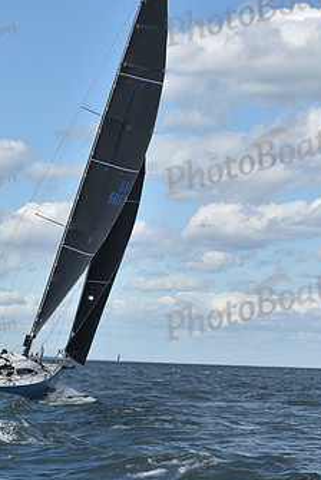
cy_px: 105
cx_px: 91
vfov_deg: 15.1
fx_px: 1802
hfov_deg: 10.2
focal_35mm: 135
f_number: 10
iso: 320
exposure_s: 1/1000
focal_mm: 78
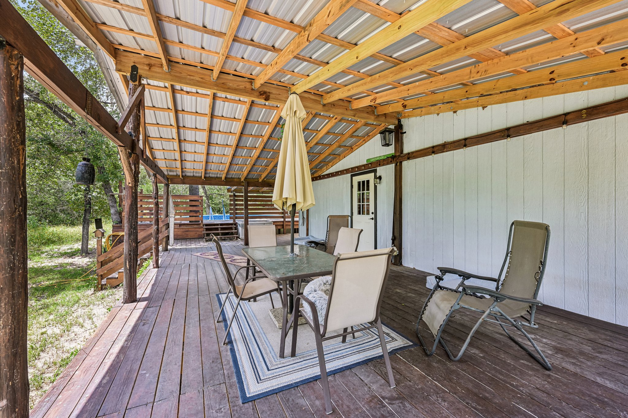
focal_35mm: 14
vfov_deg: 81.2
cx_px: 314
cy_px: 209
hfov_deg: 104.3
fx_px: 244
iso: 100
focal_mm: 14
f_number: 6.7
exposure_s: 1/45
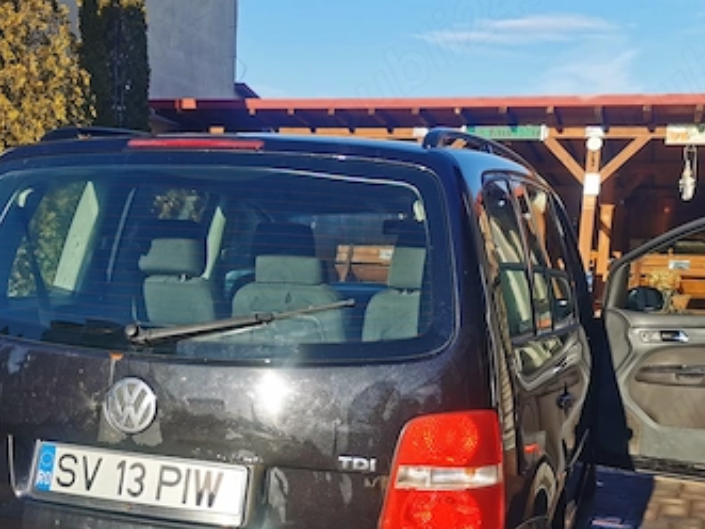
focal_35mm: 49
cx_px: 307
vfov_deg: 29.3
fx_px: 998
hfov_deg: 38.9
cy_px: 386
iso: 50
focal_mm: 5.58
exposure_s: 1/2105
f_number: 1.8
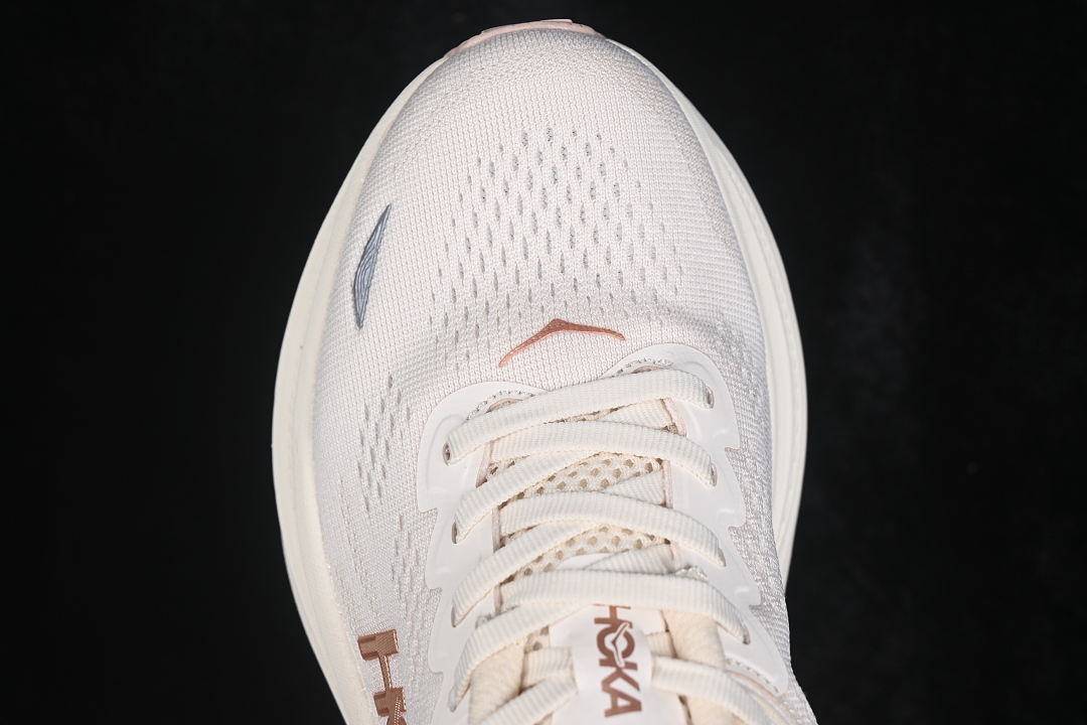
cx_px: 544
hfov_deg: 27.0
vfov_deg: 18.2
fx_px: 2264
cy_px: 362
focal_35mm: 75
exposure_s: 1/80
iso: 160
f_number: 7.1
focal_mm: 50
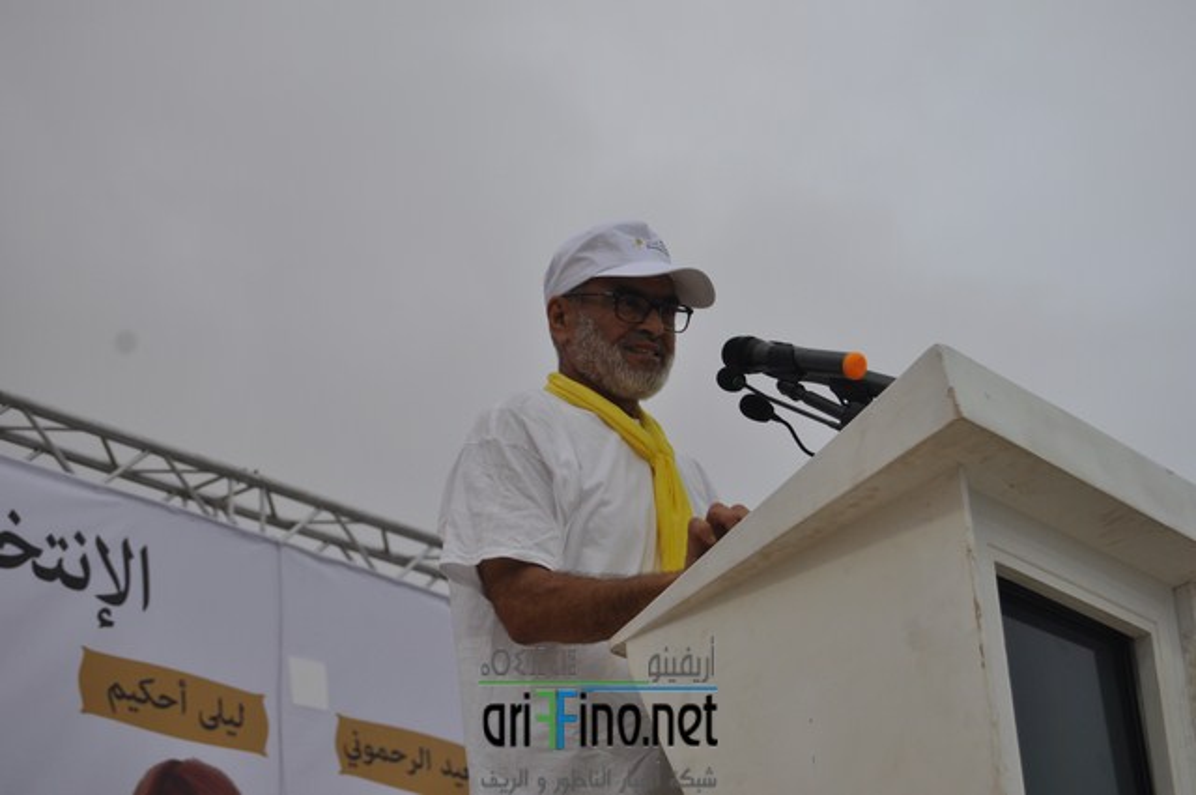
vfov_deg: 16.5
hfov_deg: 24.6
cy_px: 398
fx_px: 2737
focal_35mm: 82
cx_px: 598
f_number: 6.3
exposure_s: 1/160
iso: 200
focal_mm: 55
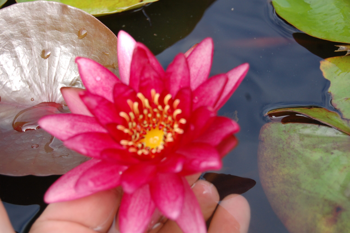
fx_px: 801
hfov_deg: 24.6
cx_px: 175
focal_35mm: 82
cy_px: 116
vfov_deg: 16.5
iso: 400
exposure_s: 1/320
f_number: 5.6
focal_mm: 55
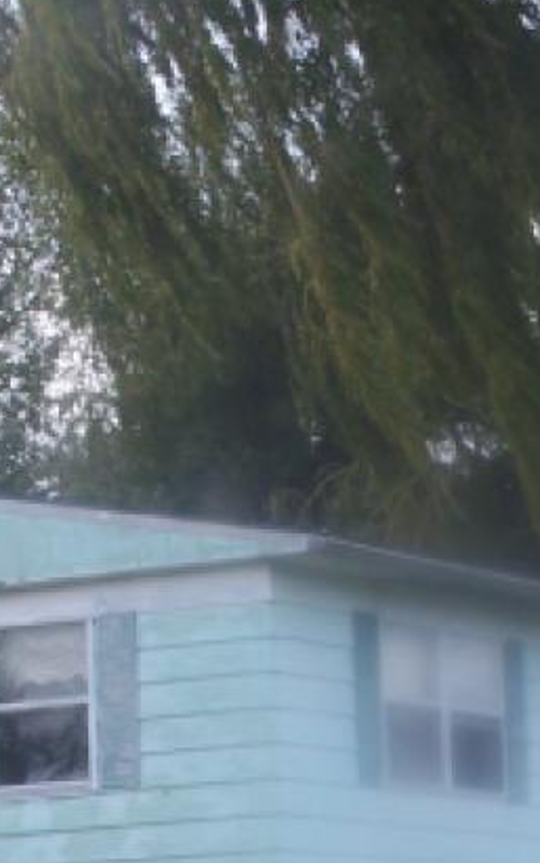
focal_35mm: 177
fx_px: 4166
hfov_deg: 7.4
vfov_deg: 11.8
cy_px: 711
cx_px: 359
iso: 80
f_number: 3.2
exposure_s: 1/50
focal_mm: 11.1
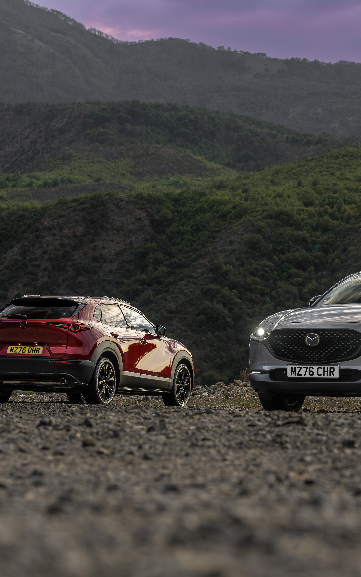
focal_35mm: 121
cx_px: 290
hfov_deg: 10.8
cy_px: 289
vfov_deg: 17.2
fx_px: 1905
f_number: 6.3
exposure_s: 1/80
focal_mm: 79
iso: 50
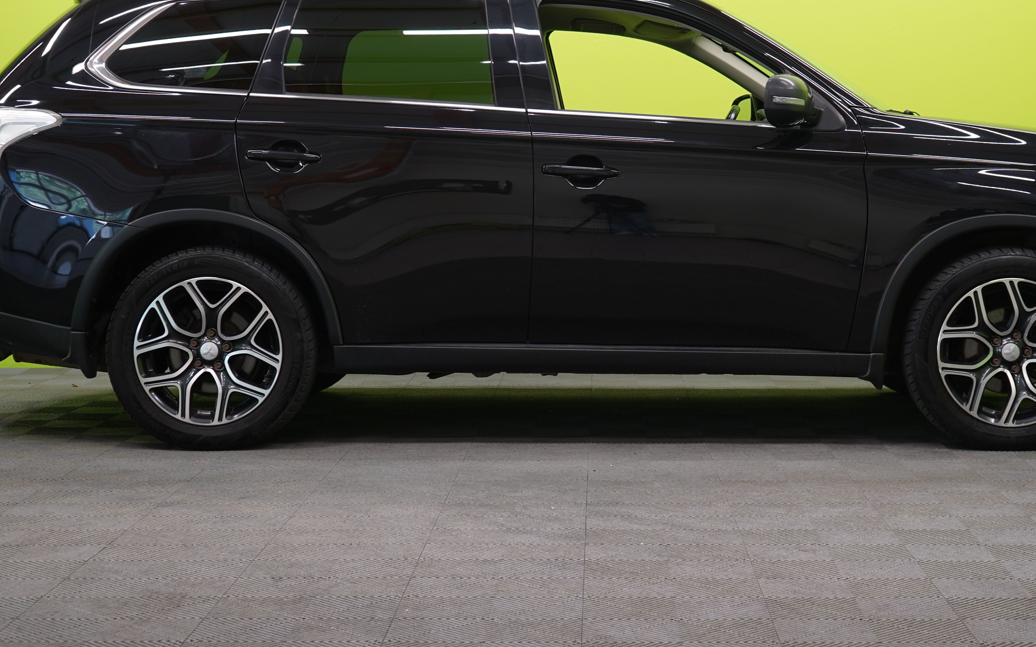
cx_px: 600
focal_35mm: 66
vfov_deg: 19.6
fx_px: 1864
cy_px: 212
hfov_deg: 31.0
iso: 400
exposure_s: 1/30
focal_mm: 46
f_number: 5
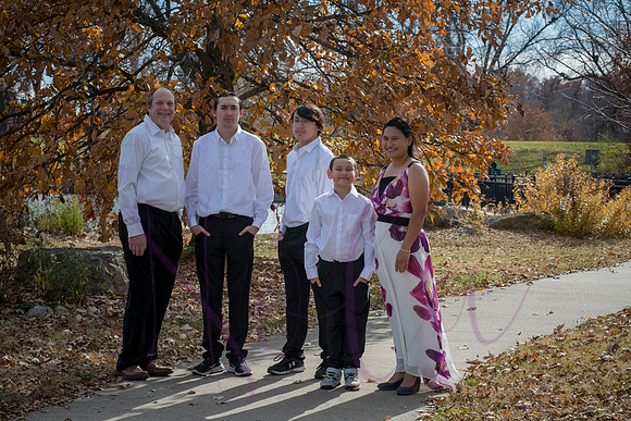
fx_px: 1402
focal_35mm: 80
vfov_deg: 17.1
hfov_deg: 25.4
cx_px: 316
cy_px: 210
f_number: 9
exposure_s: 1/640
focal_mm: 80
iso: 400
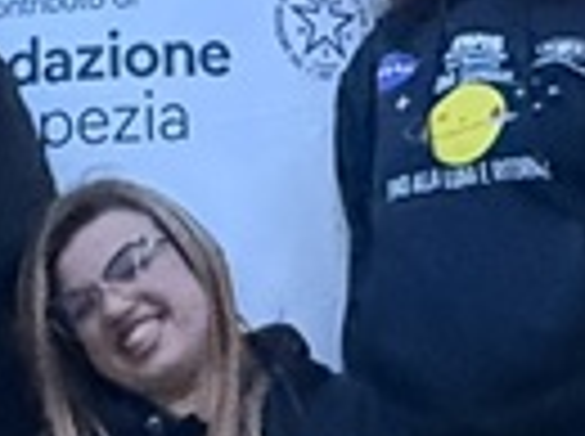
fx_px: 1822
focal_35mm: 108
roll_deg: +3.4
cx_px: 270
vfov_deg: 13.2
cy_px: -121
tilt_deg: +15.5
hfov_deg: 18.2
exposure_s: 1/33
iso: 1250
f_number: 2.2
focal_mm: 2.22
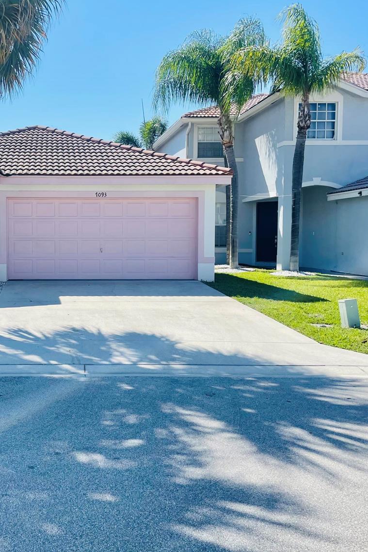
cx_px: 62
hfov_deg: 33.8
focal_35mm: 38
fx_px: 583
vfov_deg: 50.7
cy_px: 267
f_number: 1.6
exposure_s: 1/3300
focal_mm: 4.2
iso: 32
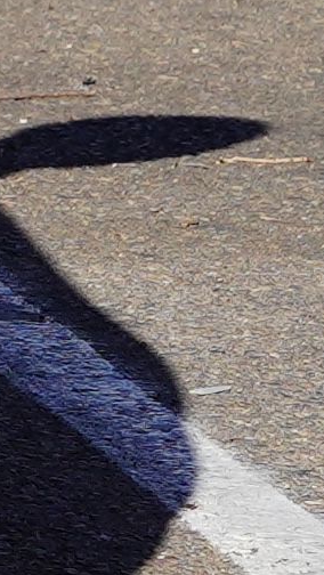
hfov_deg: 1.9
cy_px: -1102
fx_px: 9502
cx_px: -1858
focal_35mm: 623
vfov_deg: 3.4
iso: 100
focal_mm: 50
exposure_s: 1/500
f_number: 5
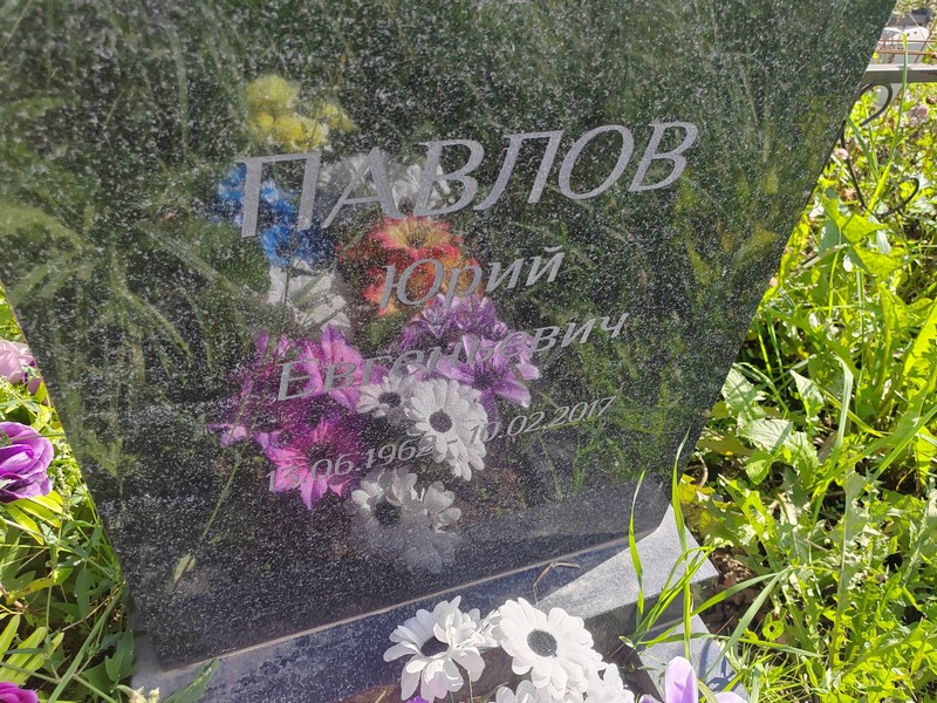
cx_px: 468
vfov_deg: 51.4
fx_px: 731
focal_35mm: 27
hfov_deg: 65.3
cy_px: 352
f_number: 1.9
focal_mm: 5.52
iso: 100
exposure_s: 1/740
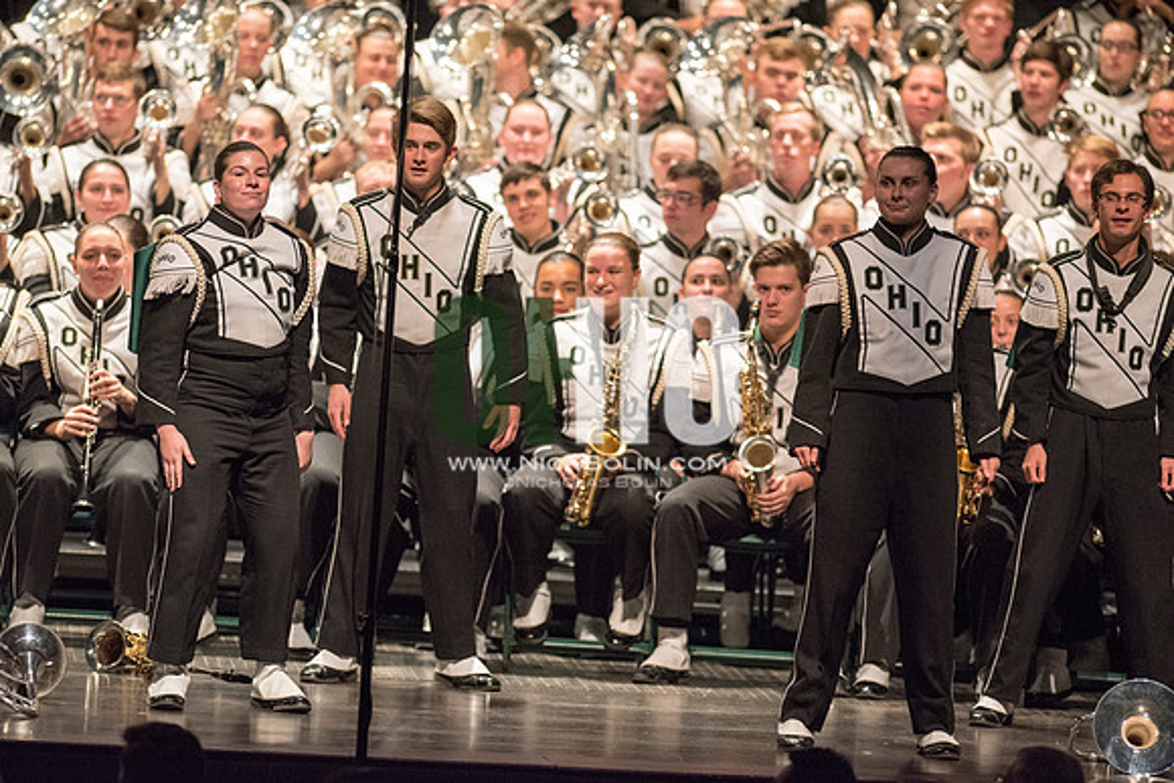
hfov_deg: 6.9
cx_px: 587
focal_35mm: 300
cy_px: 392
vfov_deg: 4.6
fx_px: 9785
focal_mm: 300
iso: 4000
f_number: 2.8
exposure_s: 1/500
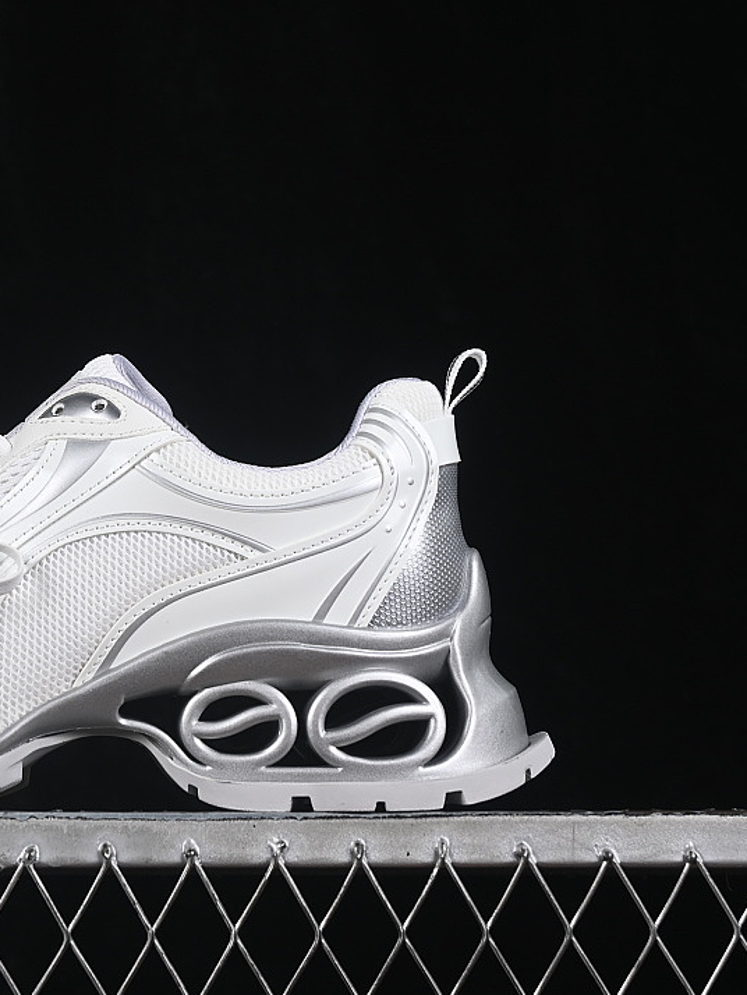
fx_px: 3134
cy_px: 500
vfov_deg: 18.0
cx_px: 56
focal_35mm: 109
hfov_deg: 13.5
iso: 160
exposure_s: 1/80
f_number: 8
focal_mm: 50
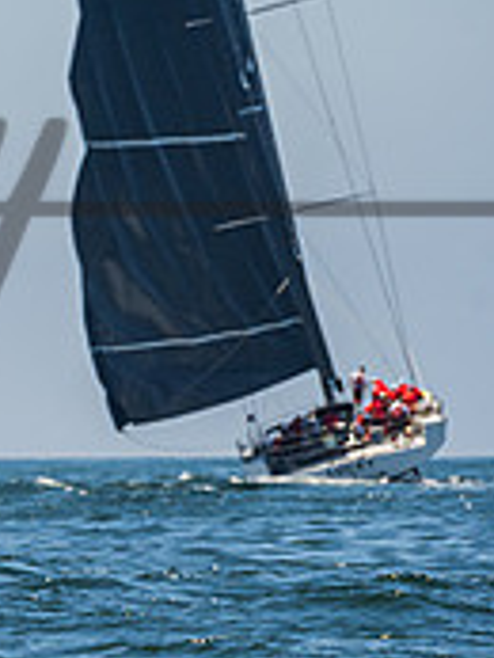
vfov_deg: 2.9
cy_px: 299
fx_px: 13170
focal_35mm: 693
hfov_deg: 2.1
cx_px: -479
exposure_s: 1/2500
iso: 500
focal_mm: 210
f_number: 8
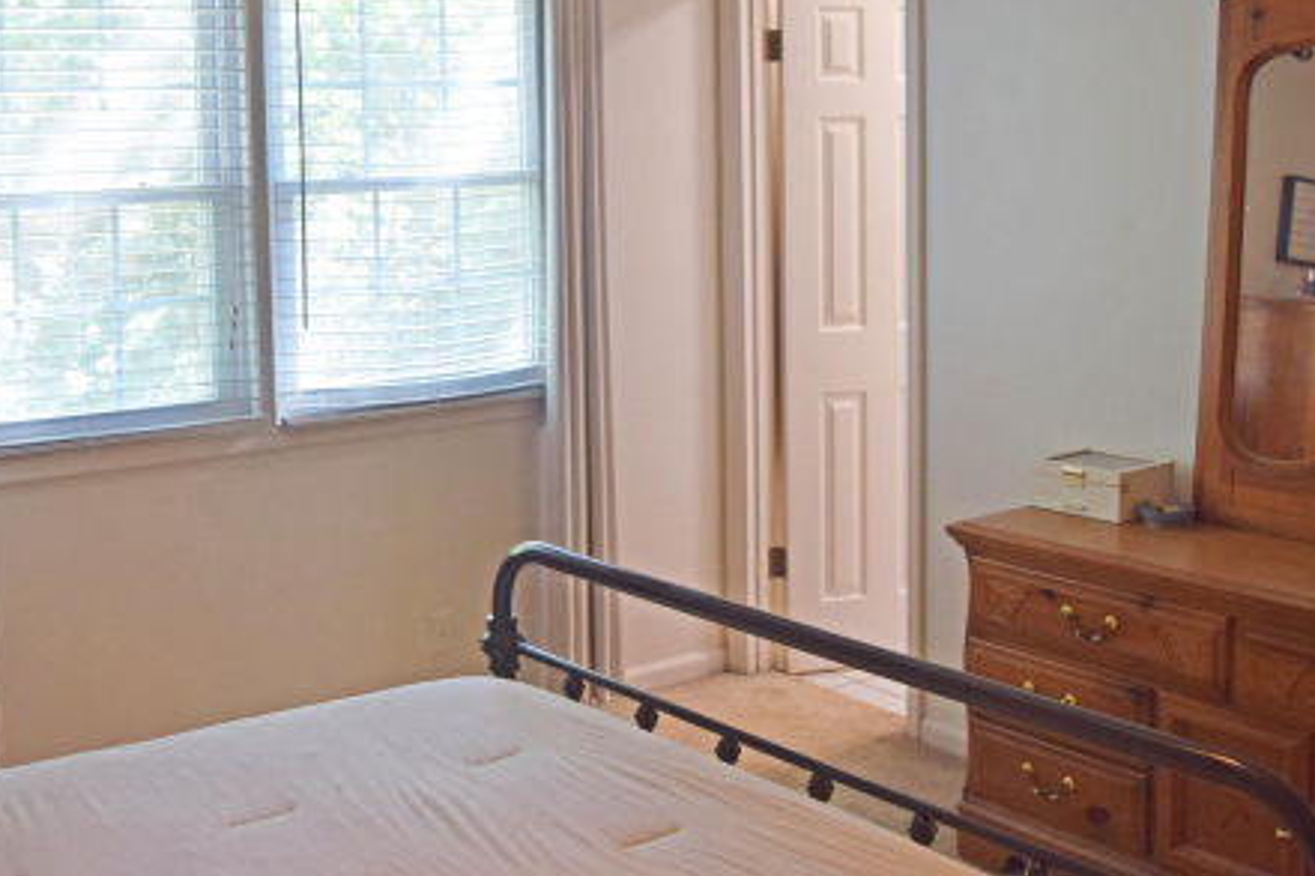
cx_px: 433
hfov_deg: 42.2
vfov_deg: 28.9
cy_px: 260
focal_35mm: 46
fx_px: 1680
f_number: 4
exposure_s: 1/60
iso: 400
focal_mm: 18
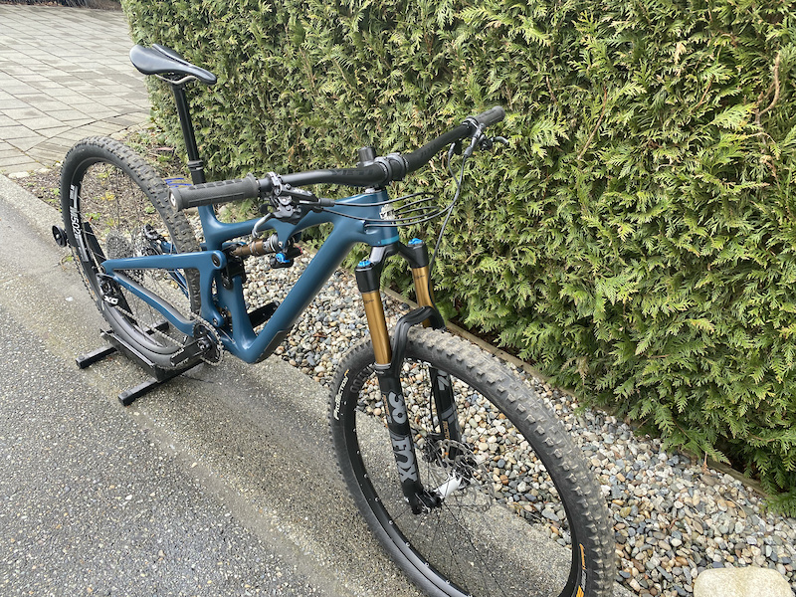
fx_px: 598
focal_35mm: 26
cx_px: 398
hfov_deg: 67.3
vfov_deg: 53.1
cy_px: 298
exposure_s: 1/121
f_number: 1.8
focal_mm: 4.25
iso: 40
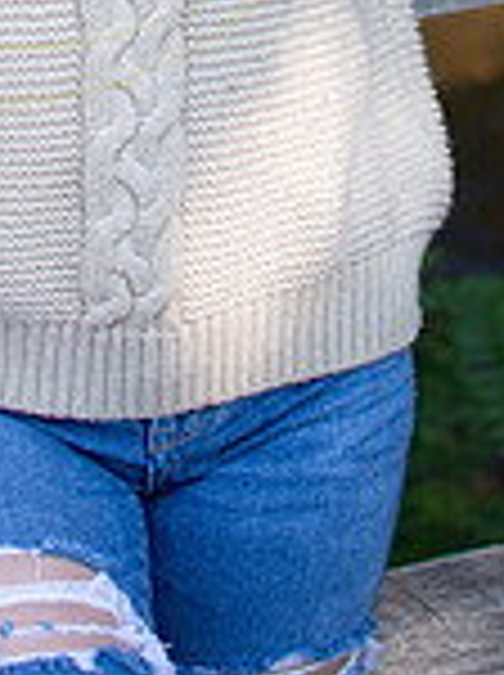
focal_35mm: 150
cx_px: 14
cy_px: -324
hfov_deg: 9.8
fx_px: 2920
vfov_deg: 12.6
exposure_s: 1/500
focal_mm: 35
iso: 100
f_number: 2.8
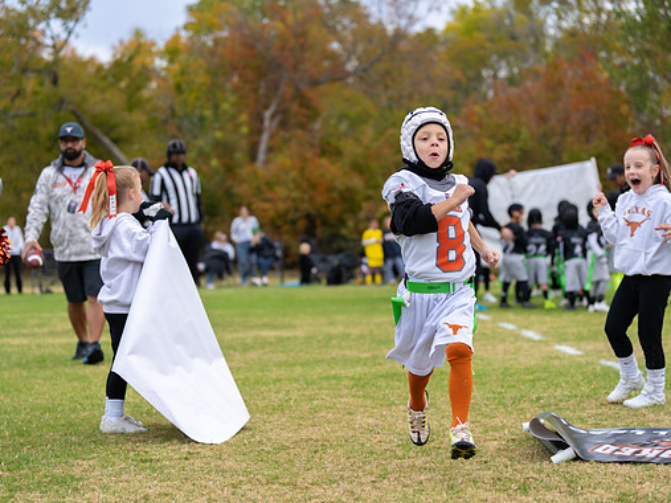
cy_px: 253
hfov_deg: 25.3
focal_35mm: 77
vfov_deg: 19.1
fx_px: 1492
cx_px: 328
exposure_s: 1/1250
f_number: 2.8
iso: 400
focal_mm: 70
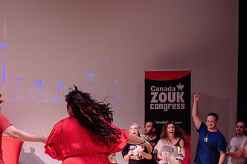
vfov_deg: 15.0
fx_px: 624
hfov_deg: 21.8
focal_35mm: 91
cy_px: 112
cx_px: 18
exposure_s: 1/200
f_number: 3.2
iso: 1000
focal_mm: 43
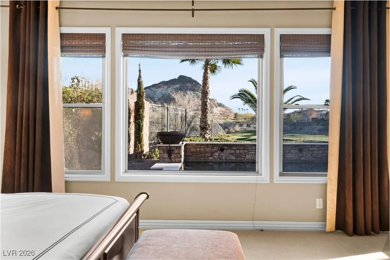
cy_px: 130
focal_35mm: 27
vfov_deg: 47.9
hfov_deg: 67.4
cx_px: 195
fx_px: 293
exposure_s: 1/50
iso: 400
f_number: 8
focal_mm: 18
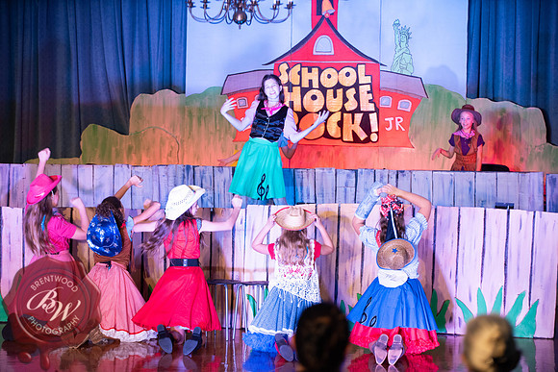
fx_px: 1798
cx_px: 279
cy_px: 186
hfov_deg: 17.6
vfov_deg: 11.8
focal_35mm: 116
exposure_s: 1/125
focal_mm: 116
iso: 560
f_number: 2.8
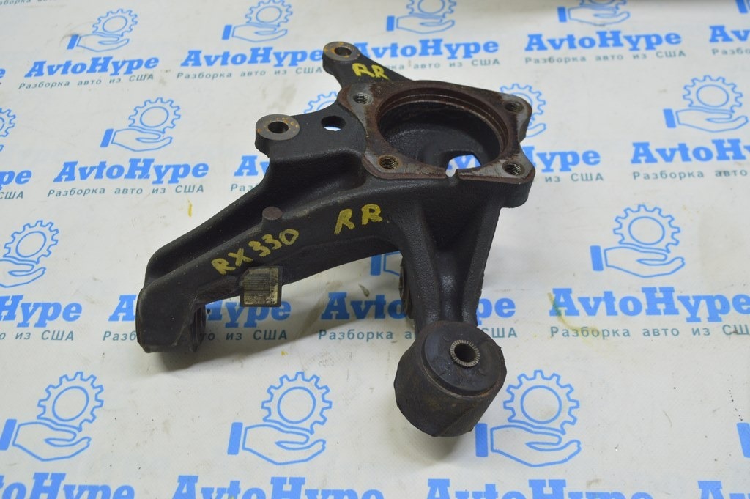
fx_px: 749
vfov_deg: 36.8
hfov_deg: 53.2
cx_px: 375
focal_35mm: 36
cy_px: 250
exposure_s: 1/20
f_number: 5.6
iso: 400
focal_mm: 24
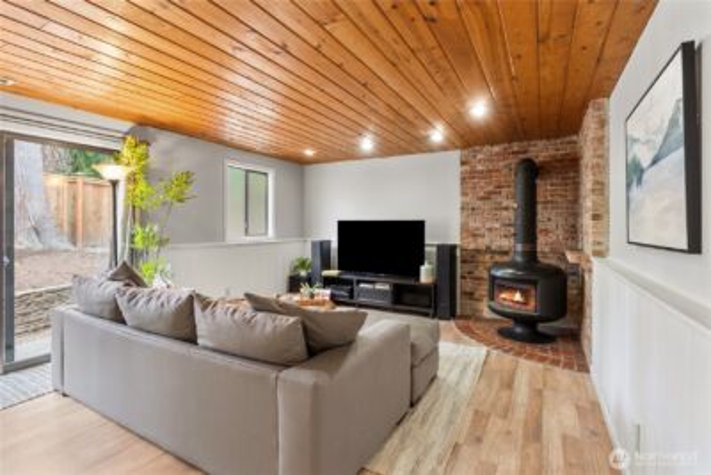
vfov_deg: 70.5
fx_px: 336
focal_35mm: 17
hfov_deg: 93.3
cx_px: 356
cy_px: 238
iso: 320
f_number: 9
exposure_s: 1.6
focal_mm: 17
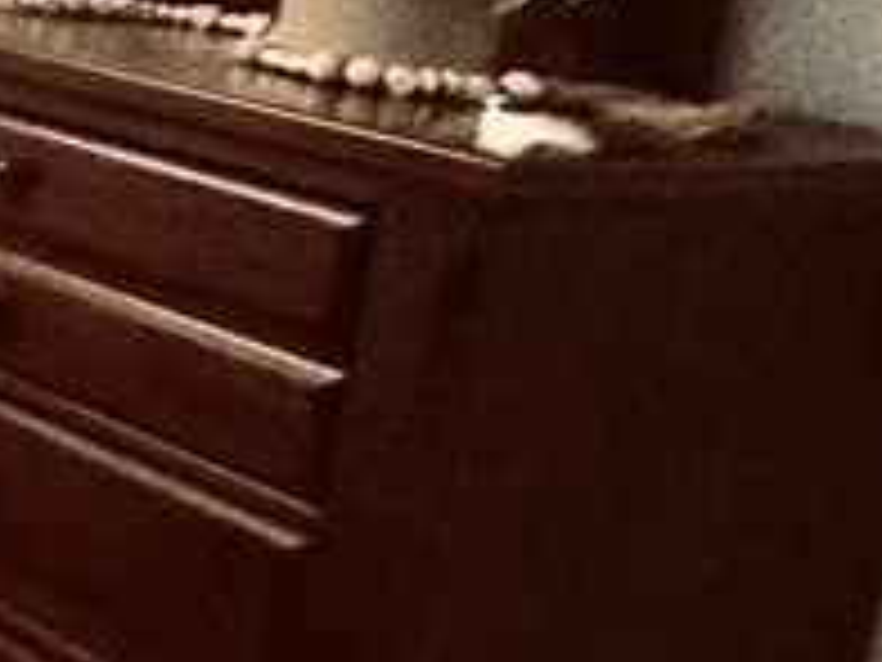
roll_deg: -0.7
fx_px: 1860
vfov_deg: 19.2
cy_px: -90
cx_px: -1350
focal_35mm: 73
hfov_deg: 14.2
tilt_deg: -15.0
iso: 160
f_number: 2.2
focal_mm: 2.22
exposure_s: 1/60
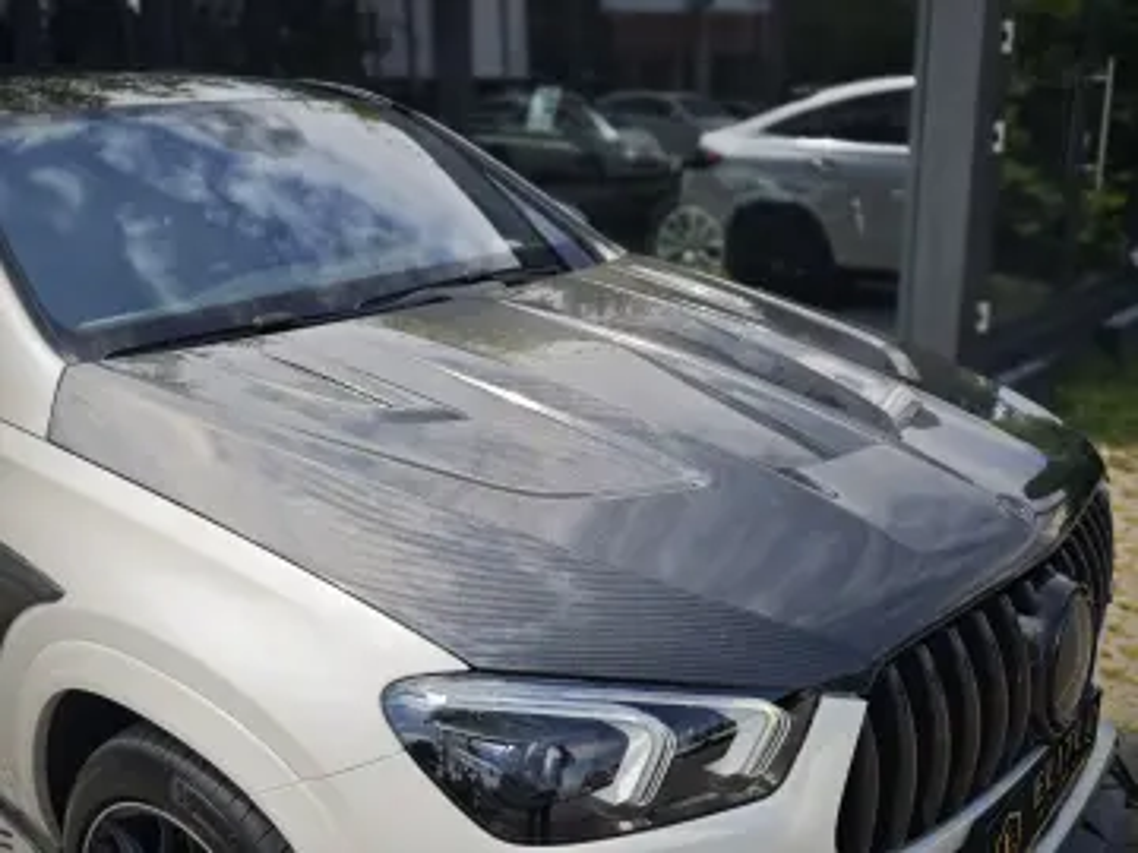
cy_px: 426
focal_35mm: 35
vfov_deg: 40.7
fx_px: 1151
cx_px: 569
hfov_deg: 52.6
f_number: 1.4
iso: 50
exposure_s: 1/3450
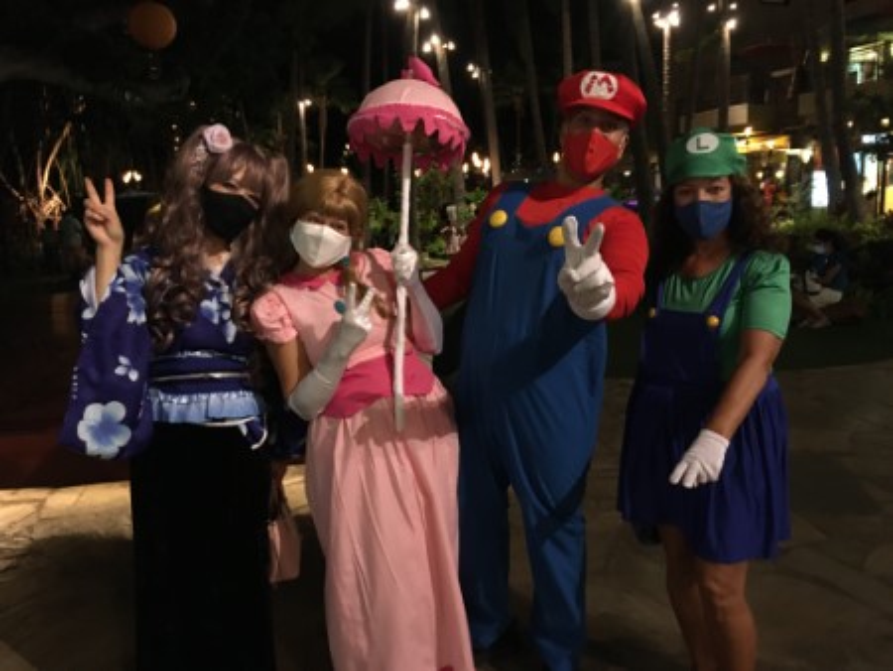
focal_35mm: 29
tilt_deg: -10.1
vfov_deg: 48.3
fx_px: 749
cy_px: 336
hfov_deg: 61.6
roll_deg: +0.3
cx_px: 446
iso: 400
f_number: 2.2
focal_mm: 4.15
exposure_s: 1/15
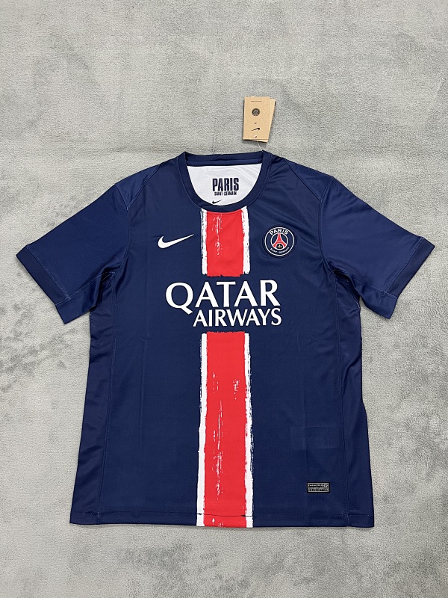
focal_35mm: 26
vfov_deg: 67.3
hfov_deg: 53.1
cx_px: 224
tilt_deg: -79.2
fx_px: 449
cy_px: 299
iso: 250
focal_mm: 5.7
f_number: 1.5
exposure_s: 1/60
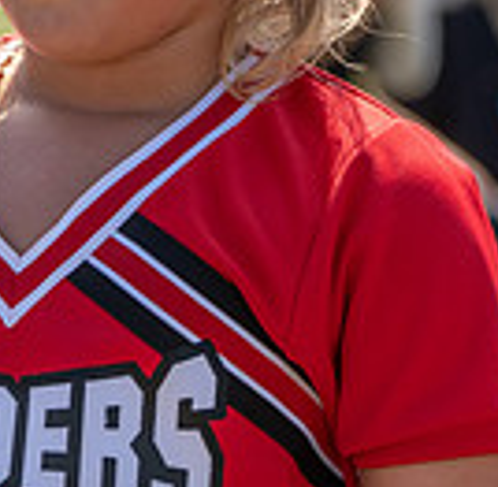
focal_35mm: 700
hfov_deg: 2.5
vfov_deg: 2.5
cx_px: 27
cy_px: 297
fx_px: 11267
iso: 125
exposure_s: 1/640
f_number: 5.6
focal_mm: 162
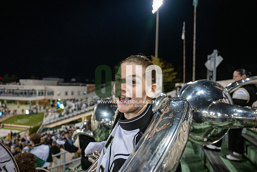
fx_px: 171
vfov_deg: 53.2
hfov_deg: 73.7
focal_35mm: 24
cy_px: 86
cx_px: 128
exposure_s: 1/500
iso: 2000
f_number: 3.2
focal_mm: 24
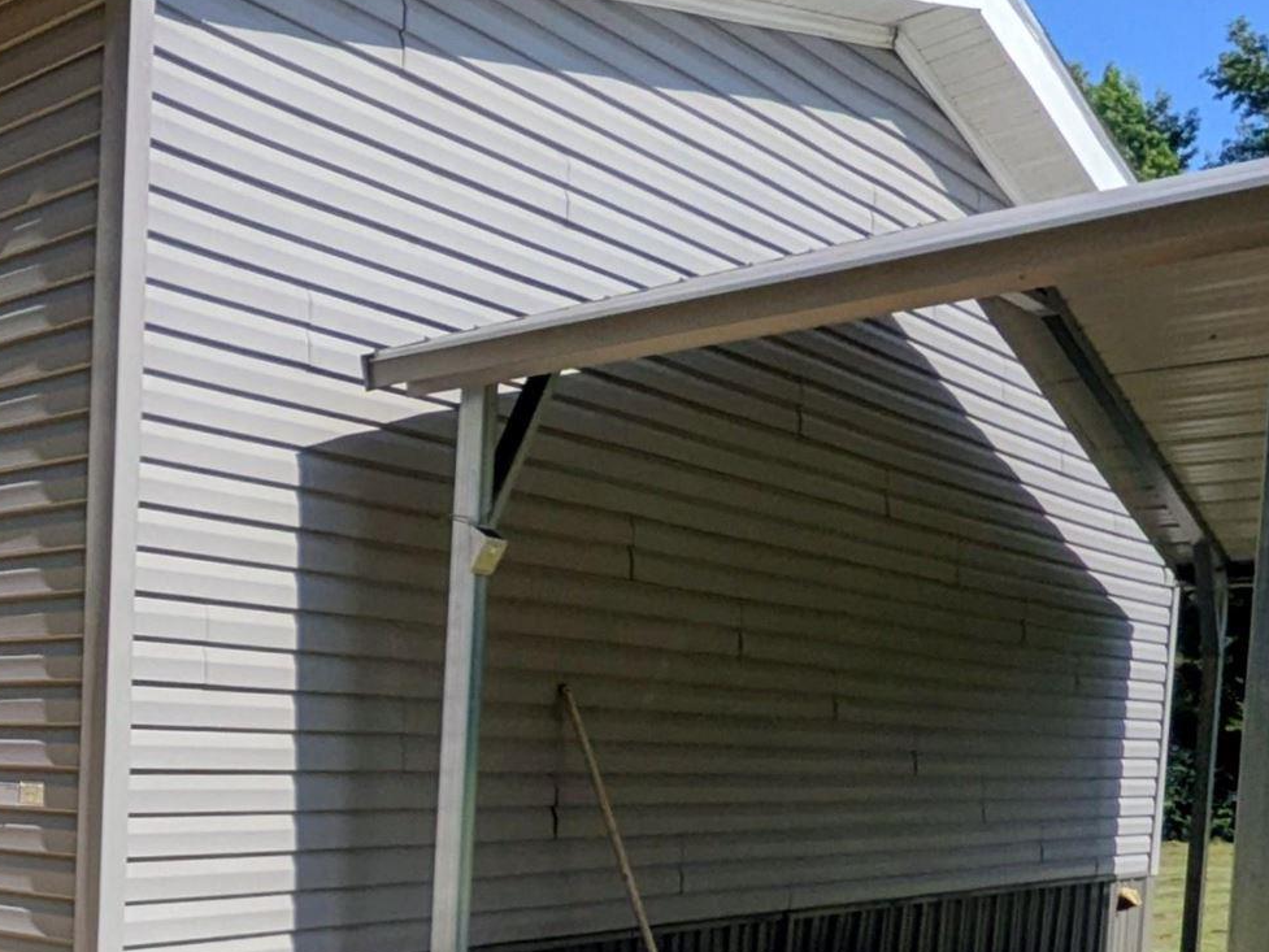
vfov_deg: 31.5
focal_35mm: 44
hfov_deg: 34.8
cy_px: 834
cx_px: -226
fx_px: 1613
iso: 50
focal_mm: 1.85
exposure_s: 1/2237
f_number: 2.2
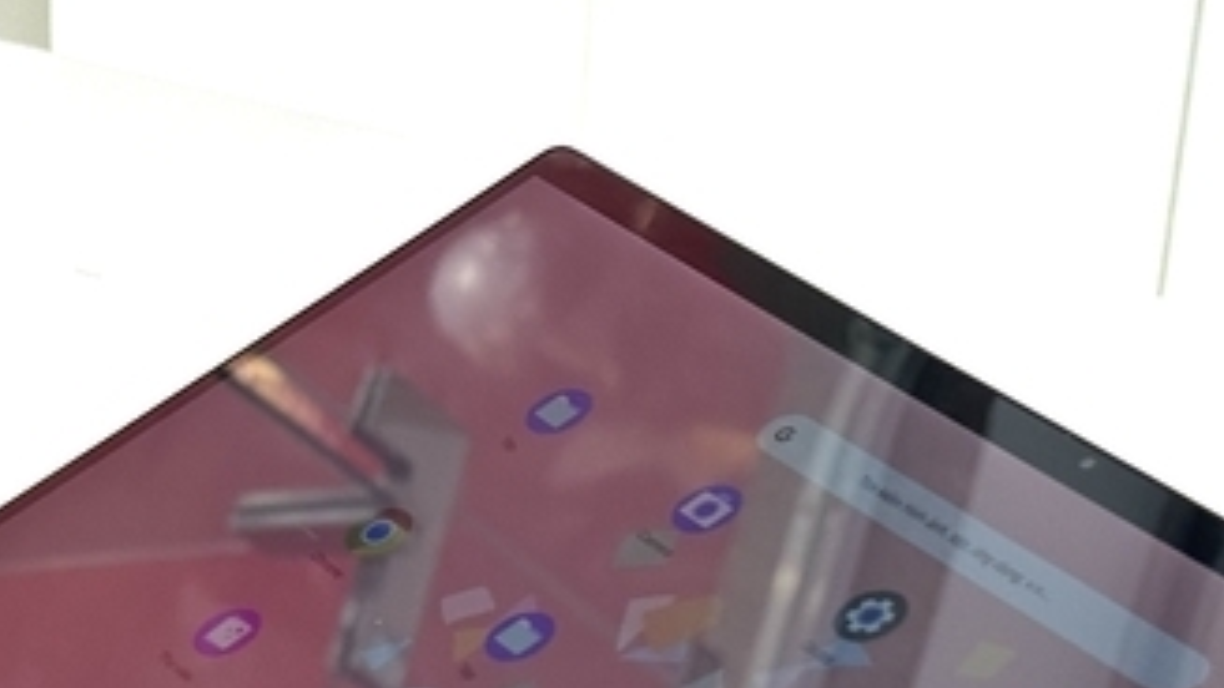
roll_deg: -2.2
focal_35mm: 128
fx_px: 4155
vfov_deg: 9.2
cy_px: 1069
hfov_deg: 16.8
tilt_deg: -29.5
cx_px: 554
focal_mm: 6.76
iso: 64
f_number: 1.78
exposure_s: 1/149
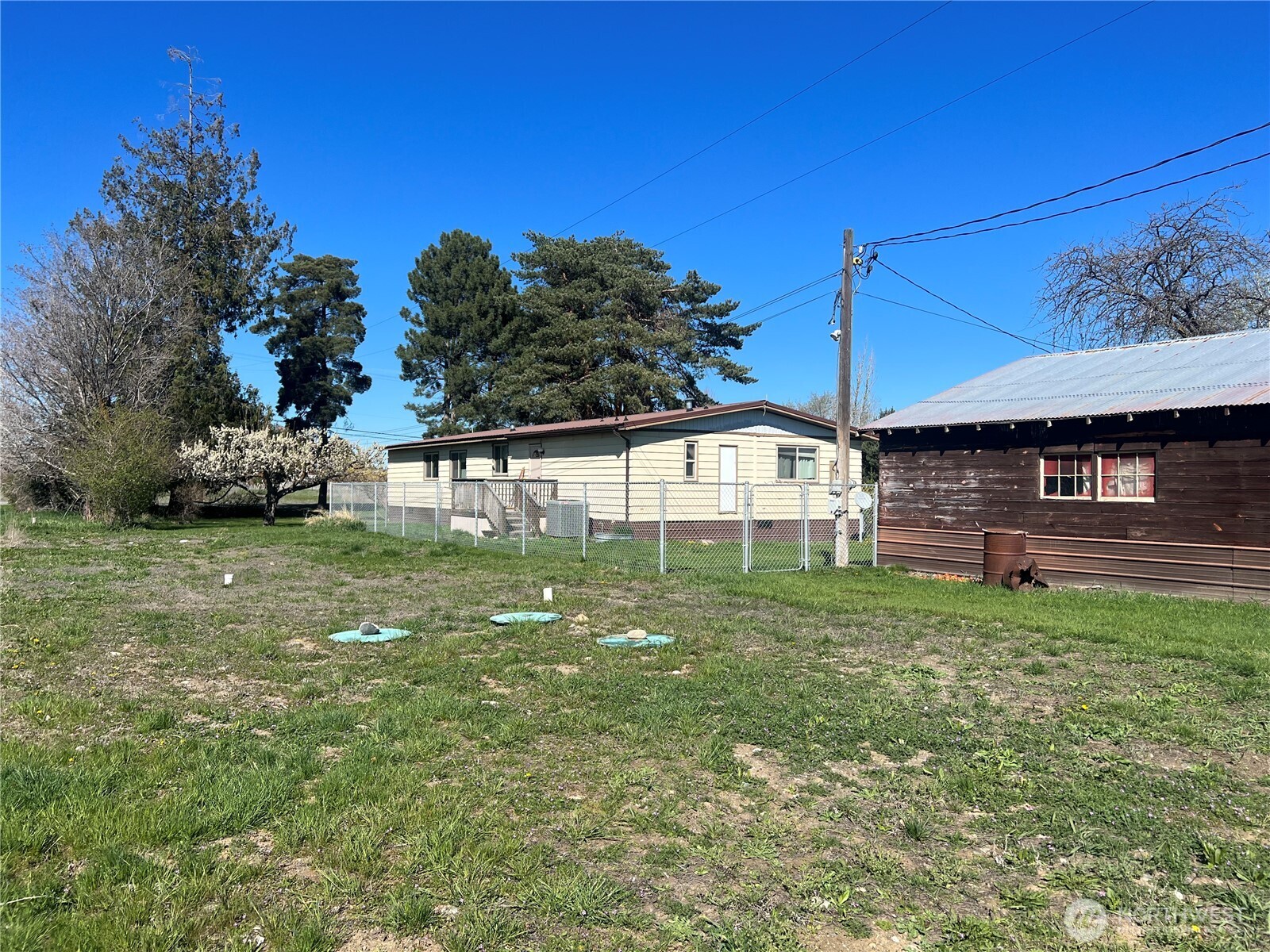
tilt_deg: +0.3
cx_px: 635
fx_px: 954
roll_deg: -0.3
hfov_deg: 67.3
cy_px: 476
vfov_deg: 53.1
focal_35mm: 26
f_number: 1.5
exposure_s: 1/4630
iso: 50
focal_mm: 5.7
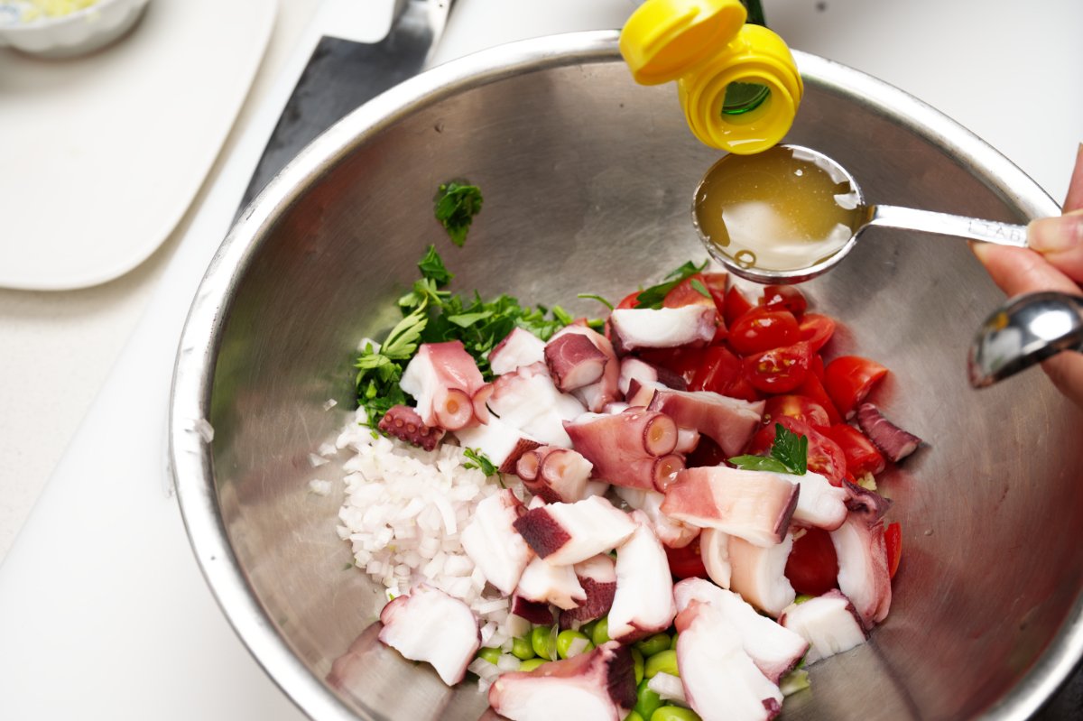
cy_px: 360
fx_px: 1413
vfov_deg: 28.6
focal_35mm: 47
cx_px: 542
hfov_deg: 41.9
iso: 100
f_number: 8
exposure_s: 1/80
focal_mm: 47
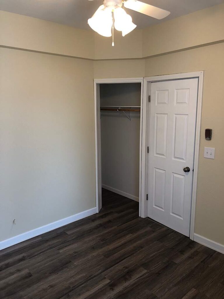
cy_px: 150
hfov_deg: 49.7
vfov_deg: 63.4
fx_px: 242
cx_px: 112
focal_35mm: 28
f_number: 1.8
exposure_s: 1/24
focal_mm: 4
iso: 40
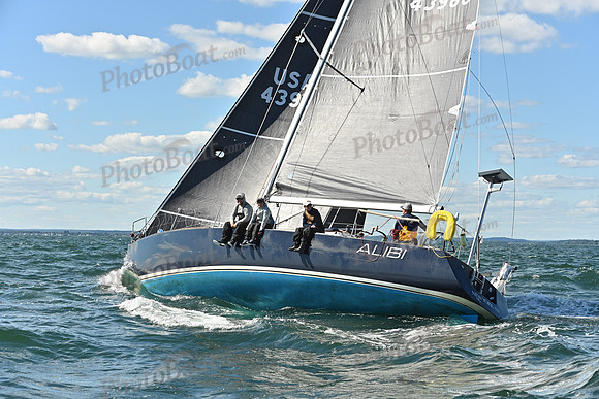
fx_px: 1165
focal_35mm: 70
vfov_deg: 19.5
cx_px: 300
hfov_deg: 28.8
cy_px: 200
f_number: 6.3
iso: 320
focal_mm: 70
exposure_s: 1/1600
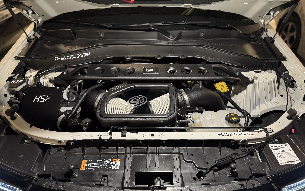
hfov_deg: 70.4
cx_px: 154
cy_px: 103
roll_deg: -1.0
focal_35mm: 26
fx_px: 216
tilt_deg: -39.9
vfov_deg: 47.6
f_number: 1.78
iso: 800
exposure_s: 1/46
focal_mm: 6.76
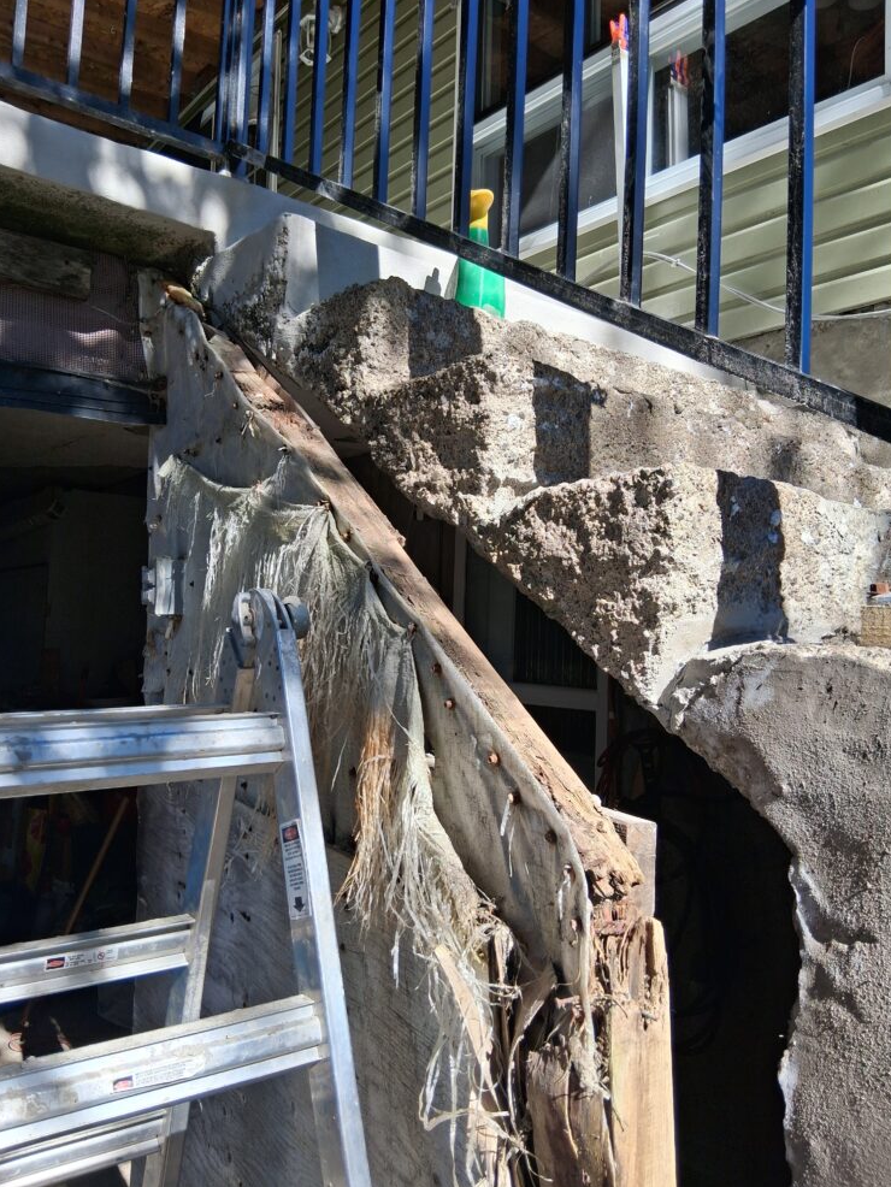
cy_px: 583
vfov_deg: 65.3
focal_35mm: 27
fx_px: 926
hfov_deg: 51.4
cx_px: 436
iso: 25
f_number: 1.8
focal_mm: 3.98
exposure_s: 1/391
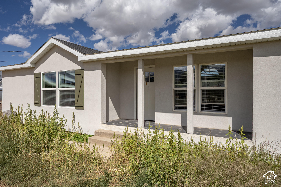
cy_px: 94
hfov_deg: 77.3
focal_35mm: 22
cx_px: 140
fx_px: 176
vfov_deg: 56.1
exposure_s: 1/800
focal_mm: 22.5
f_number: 14
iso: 320
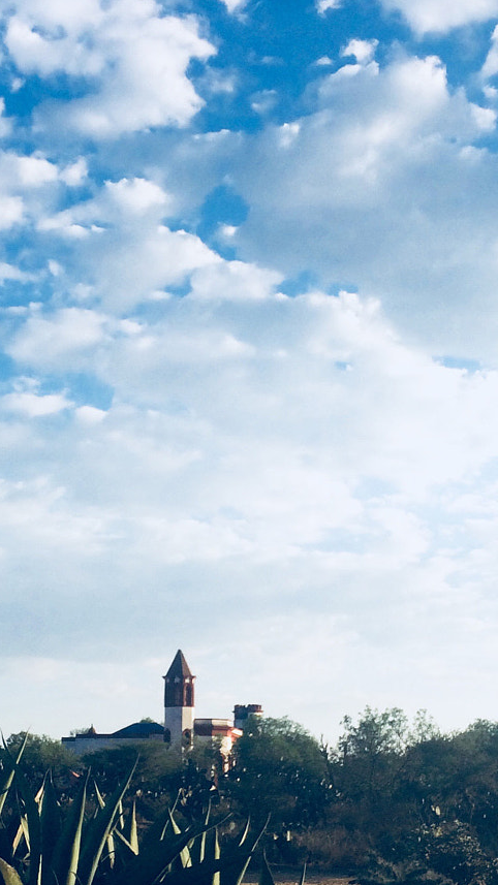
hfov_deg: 20.3
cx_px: 184
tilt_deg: +4.6
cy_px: 600
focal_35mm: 59
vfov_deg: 35.1
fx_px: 1385
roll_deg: +2.8
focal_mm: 4.15
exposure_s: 1/1866
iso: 32
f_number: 2.2
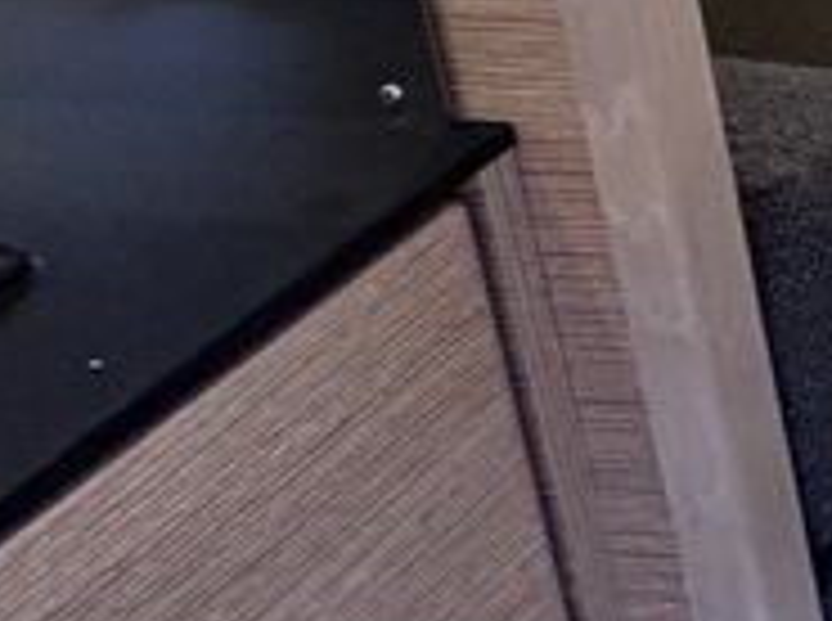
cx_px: 2105
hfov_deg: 13.7
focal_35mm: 91
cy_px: -612
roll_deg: +0.5
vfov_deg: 13.8
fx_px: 2183
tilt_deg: -13.2
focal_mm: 2.22
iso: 320
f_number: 2.2
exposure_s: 1/99
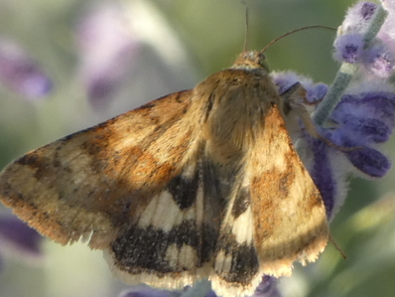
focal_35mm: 1104
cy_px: 183
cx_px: 210
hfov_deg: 1.8
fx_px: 12605
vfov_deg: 1.3
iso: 160
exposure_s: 1/100
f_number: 5.6
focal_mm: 92.3
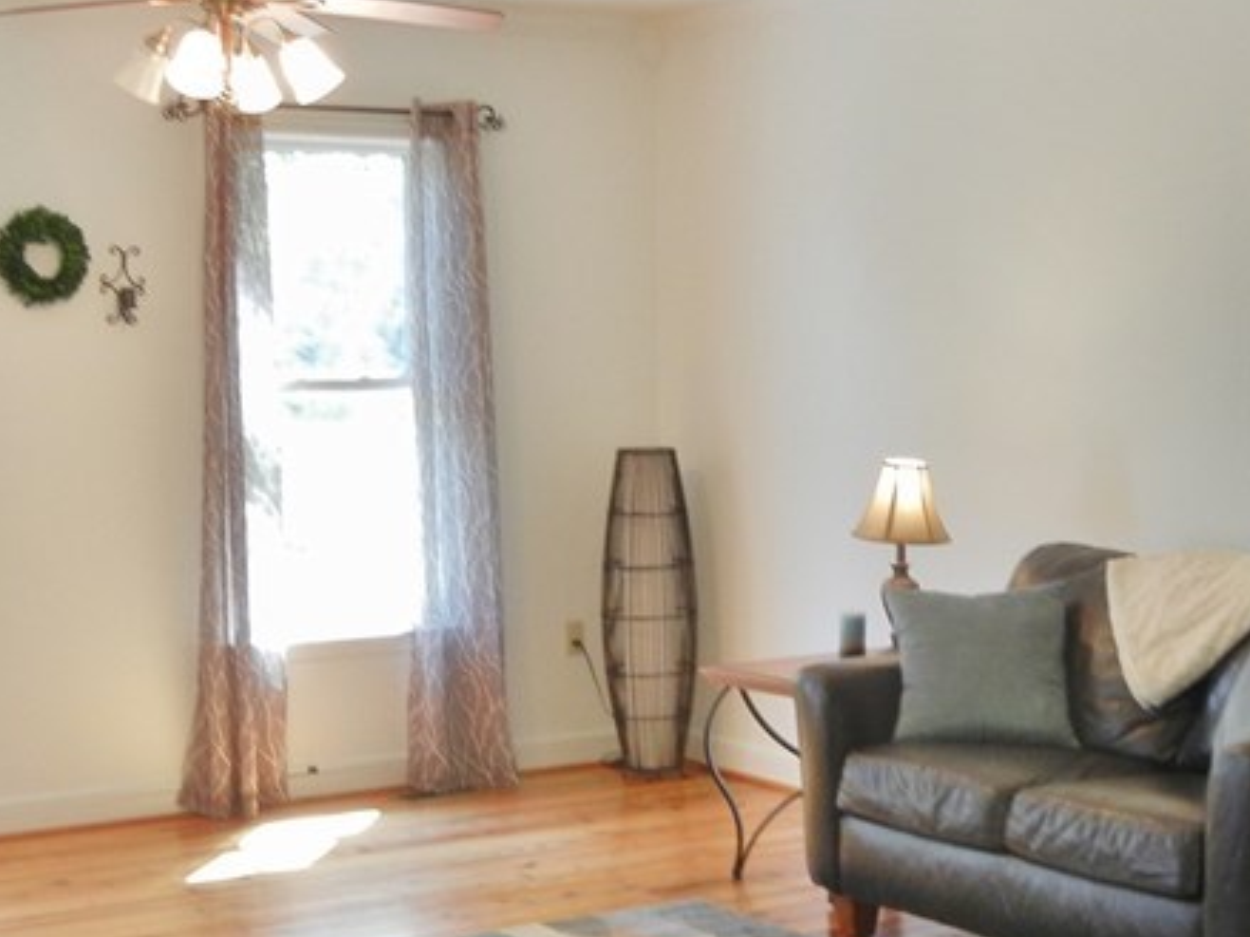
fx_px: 2527
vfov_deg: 21.0
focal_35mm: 70
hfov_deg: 27.6
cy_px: 515
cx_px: 843
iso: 213
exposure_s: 1/30
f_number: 3.5
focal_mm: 5.4
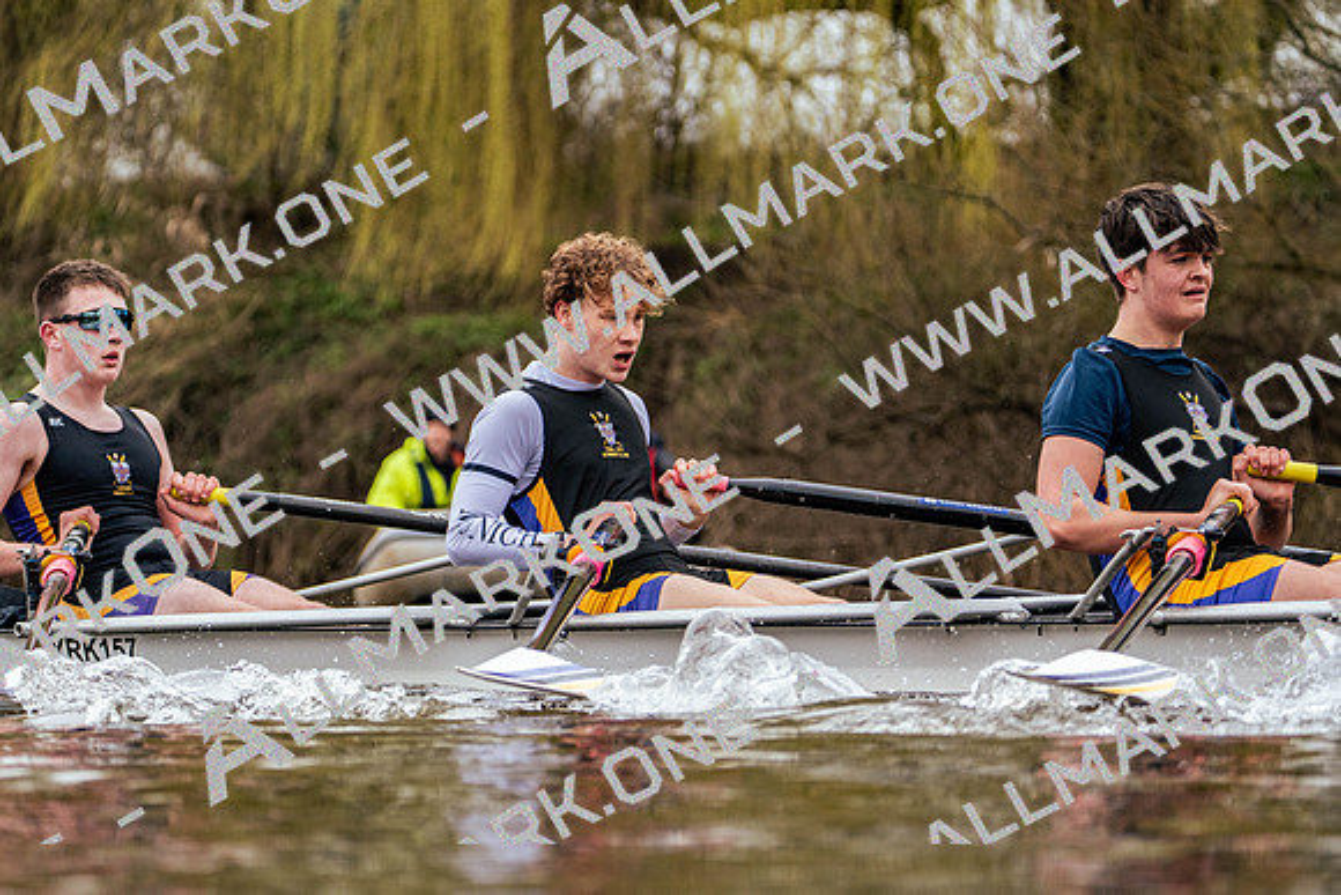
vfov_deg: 6.7
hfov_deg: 10.0
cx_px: 670
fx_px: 7638
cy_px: 448
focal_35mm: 205
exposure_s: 1/2000
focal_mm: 205
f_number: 6.3
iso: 1600
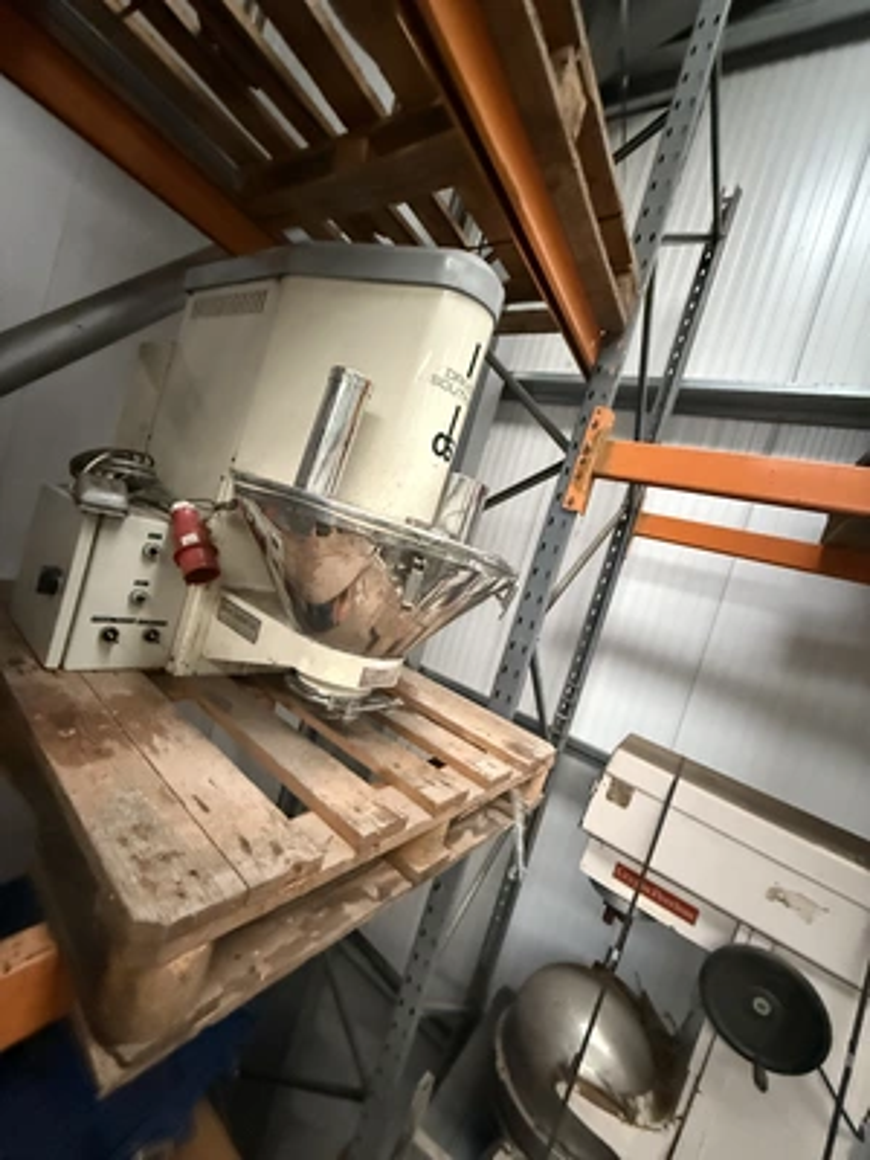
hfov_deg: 85.7
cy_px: 580
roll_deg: -16.8
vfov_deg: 102.1
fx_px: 469
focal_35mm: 14
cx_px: 435
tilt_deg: -1.7
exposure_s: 1/60
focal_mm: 2.22
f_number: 2.2
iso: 1250
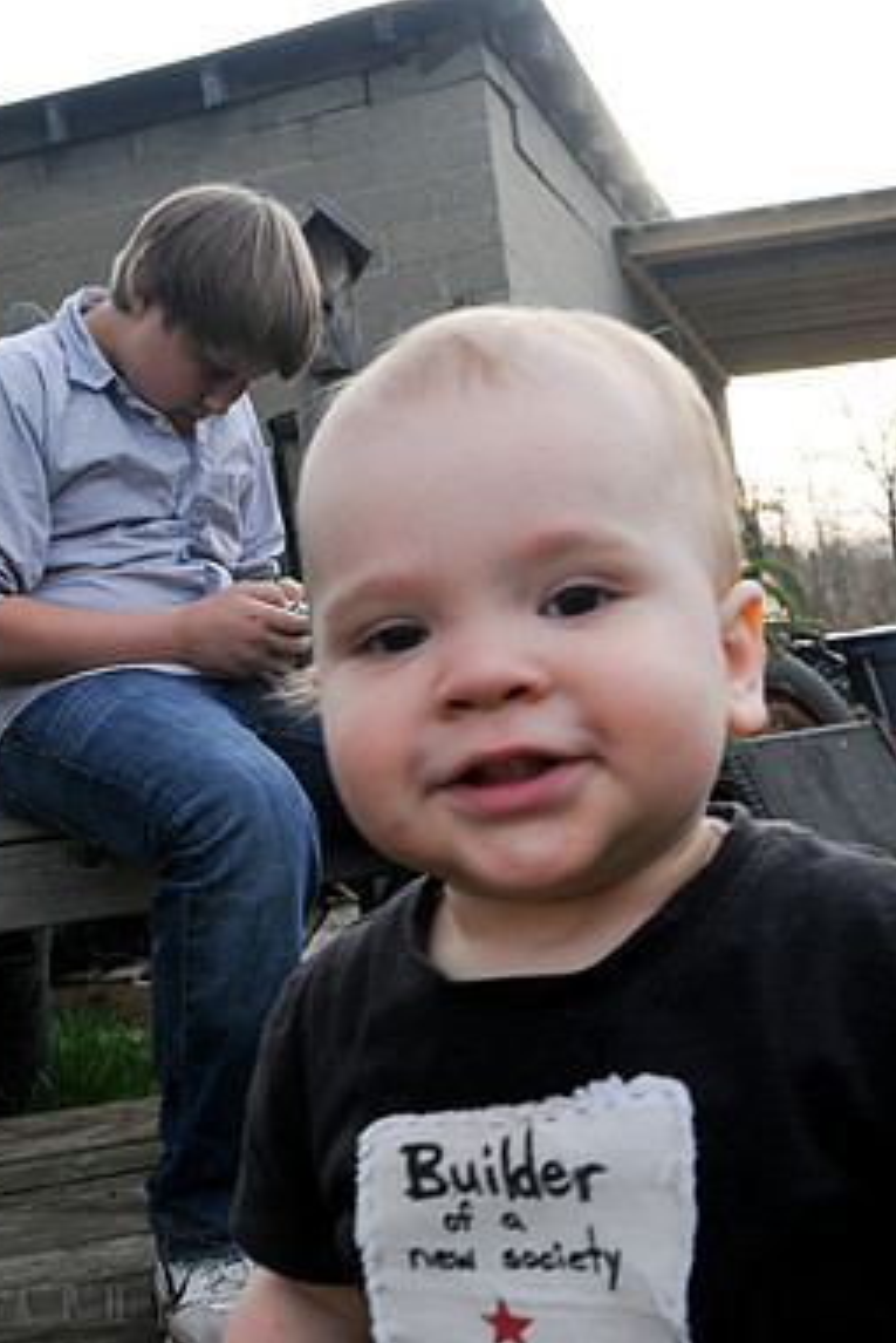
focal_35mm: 50
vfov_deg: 39.6
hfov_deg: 26.8
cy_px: 673
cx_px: 292
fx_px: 1865
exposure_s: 1/320
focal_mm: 22
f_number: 6.3
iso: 400
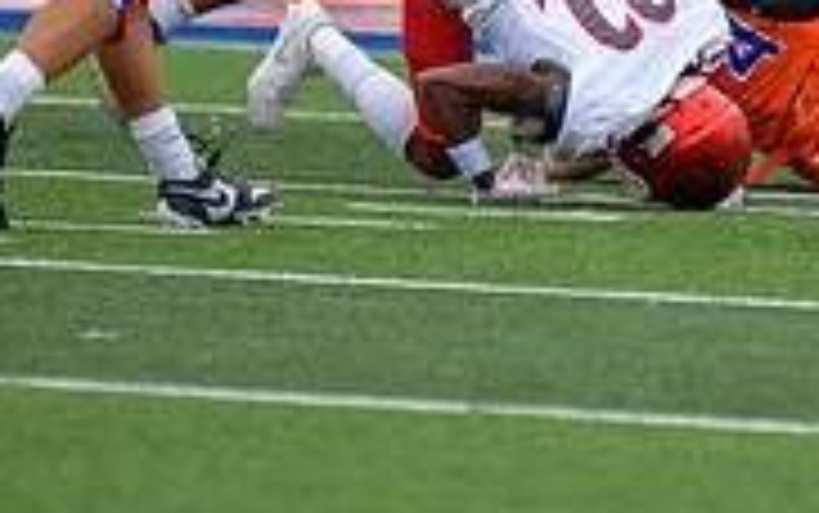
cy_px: -227
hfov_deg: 2.2
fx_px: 21754
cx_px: 652
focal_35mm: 974
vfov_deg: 1.4
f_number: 2.8
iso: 220
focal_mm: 300
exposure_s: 1/1000
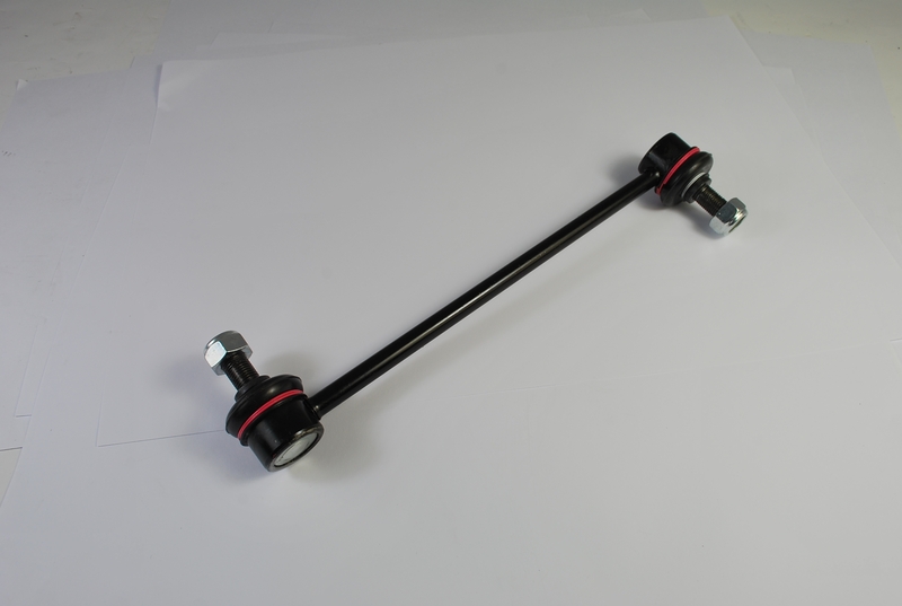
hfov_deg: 67.3
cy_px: 303
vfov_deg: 48.1
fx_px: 678
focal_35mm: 27
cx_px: 451
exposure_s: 1/30
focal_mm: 18
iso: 100
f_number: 9
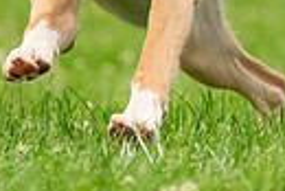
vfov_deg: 1.0
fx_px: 10937
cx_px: 344
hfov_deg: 1.5
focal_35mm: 1380
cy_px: -71
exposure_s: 1/2000
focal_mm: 309
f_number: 6.3
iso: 6400
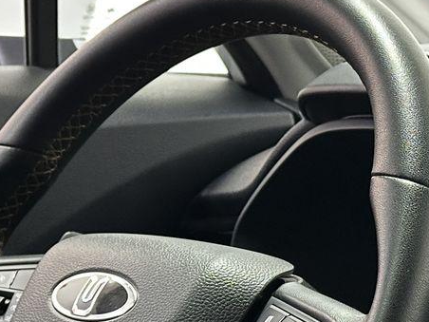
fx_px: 1896
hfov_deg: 12.9
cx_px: 224
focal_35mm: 153
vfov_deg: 9.6
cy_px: 369
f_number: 1.78
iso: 400
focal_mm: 6.86
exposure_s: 1/33
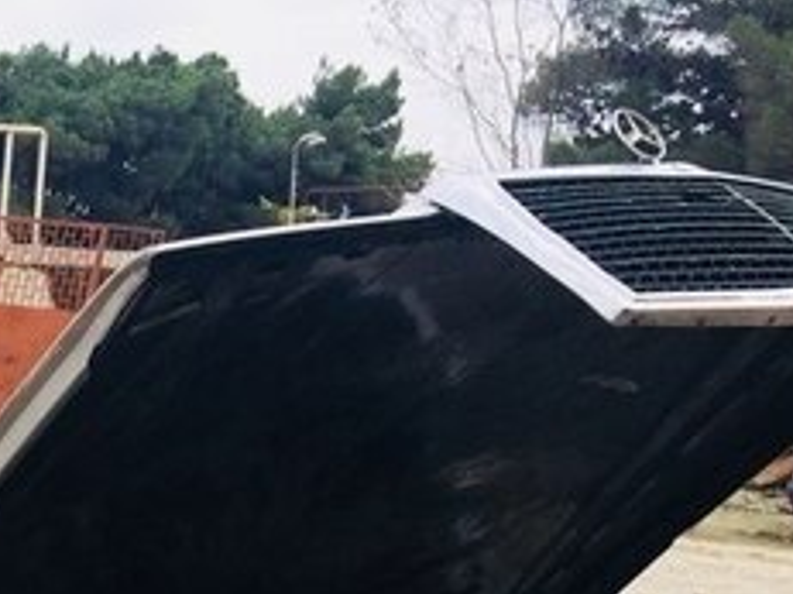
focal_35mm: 83
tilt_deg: -13.9
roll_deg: +0.0
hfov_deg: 22.0
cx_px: -130
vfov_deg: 16.4
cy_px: 846
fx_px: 1900
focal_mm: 4.15
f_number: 2.2
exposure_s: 1/1109
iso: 32
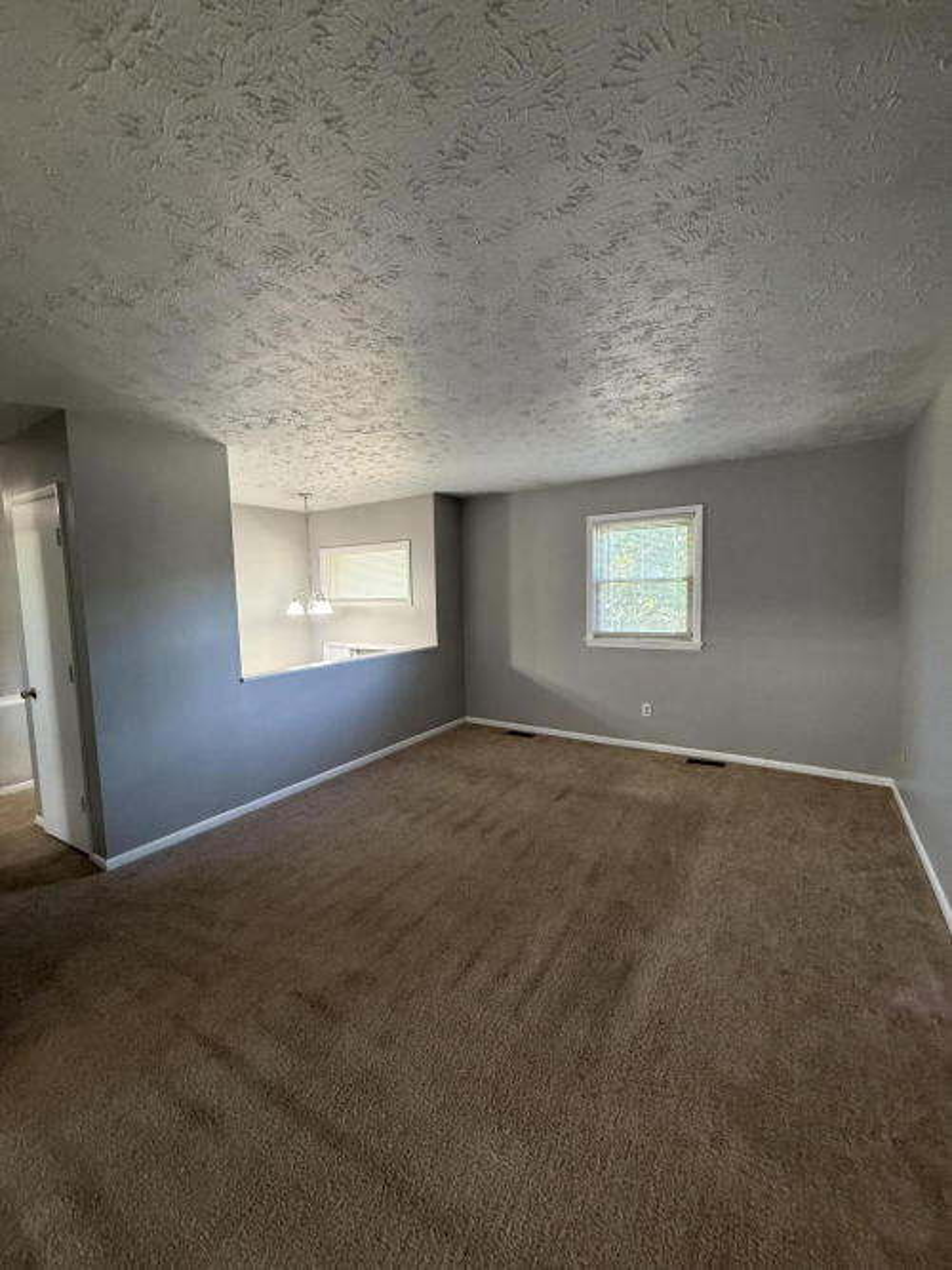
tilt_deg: -4.5
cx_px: 476
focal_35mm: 14
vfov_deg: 102.1
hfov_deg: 85.7
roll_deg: +0.4
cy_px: 635
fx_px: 514
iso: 320
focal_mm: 2.22
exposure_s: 1/60
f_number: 2.2
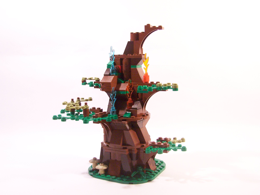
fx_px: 285
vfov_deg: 37.7
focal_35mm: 38
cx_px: 130
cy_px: 98
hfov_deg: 49.0
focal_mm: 6.3
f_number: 3.6
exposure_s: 1/30
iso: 400
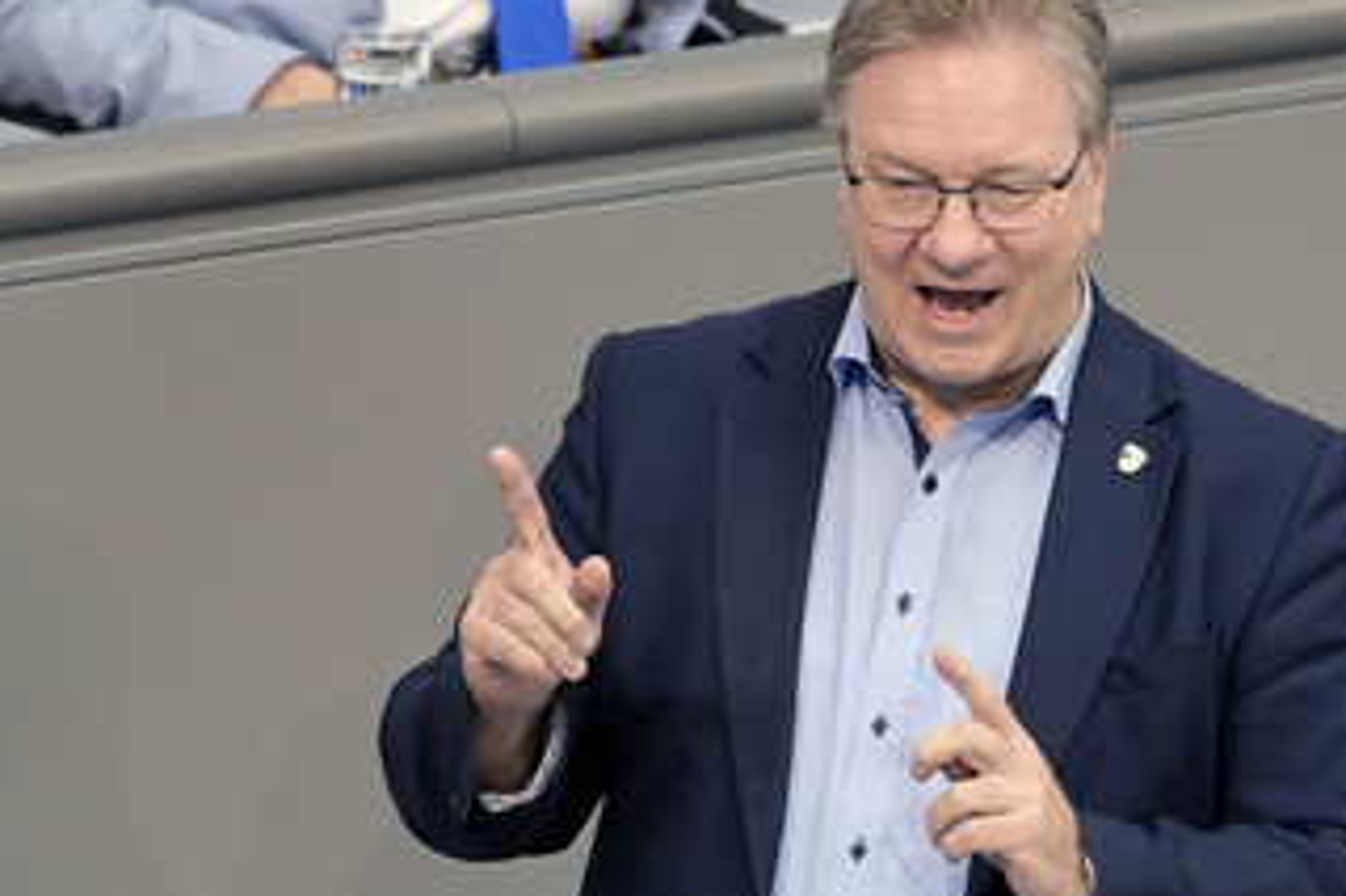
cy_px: 547
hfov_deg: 4.1
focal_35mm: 507
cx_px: 843
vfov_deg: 2.7
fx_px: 18946
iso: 8000
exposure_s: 1/320
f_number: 5.6
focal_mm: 360
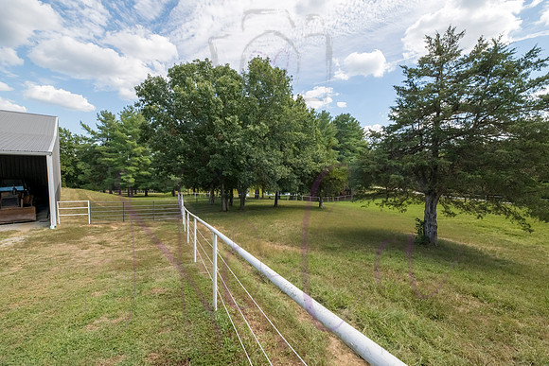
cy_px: 185
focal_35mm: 14
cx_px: 277
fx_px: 219
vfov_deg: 79.8
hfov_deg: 102.8
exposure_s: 1/500
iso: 800
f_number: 13
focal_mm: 14
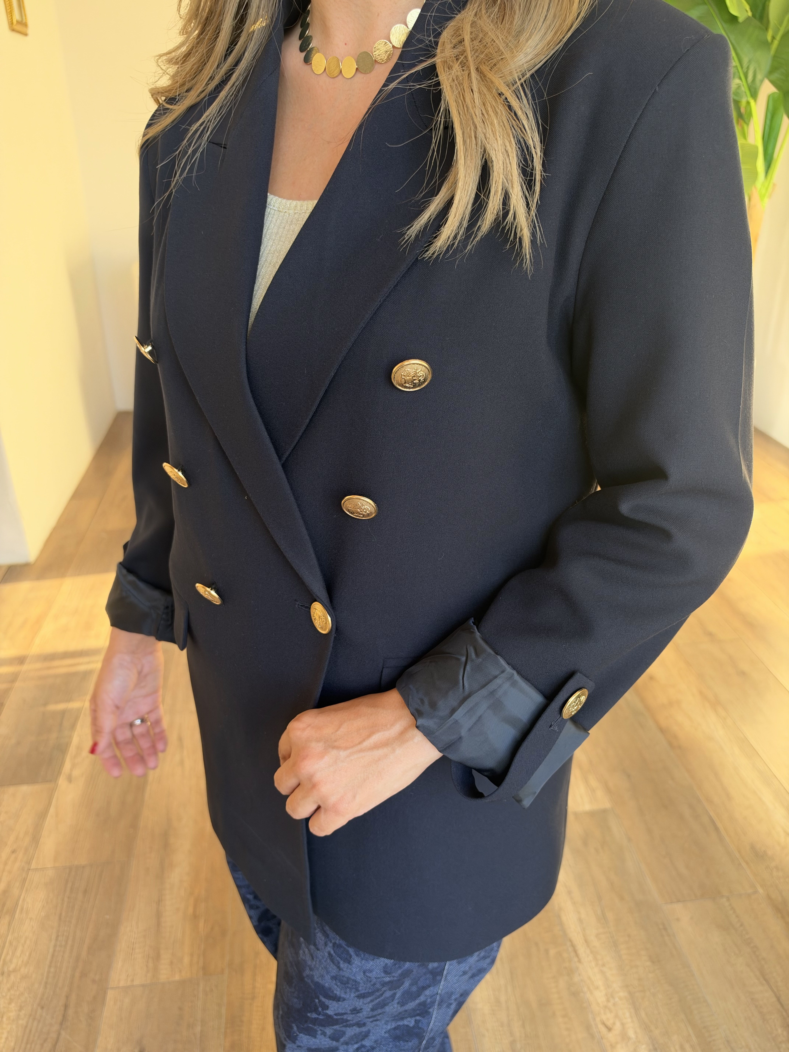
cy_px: 526
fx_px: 729
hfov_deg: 56.8
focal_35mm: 24
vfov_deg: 71.6
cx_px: 394
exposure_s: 1/121
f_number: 1.8
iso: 400
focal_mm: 6.93
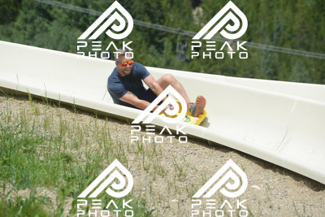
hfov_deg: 10.5
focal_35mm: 195
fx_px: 1761
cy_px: 108
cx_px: 162
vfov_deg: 7.0
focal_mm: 195
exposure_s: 1/640
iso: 220
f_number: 6.3
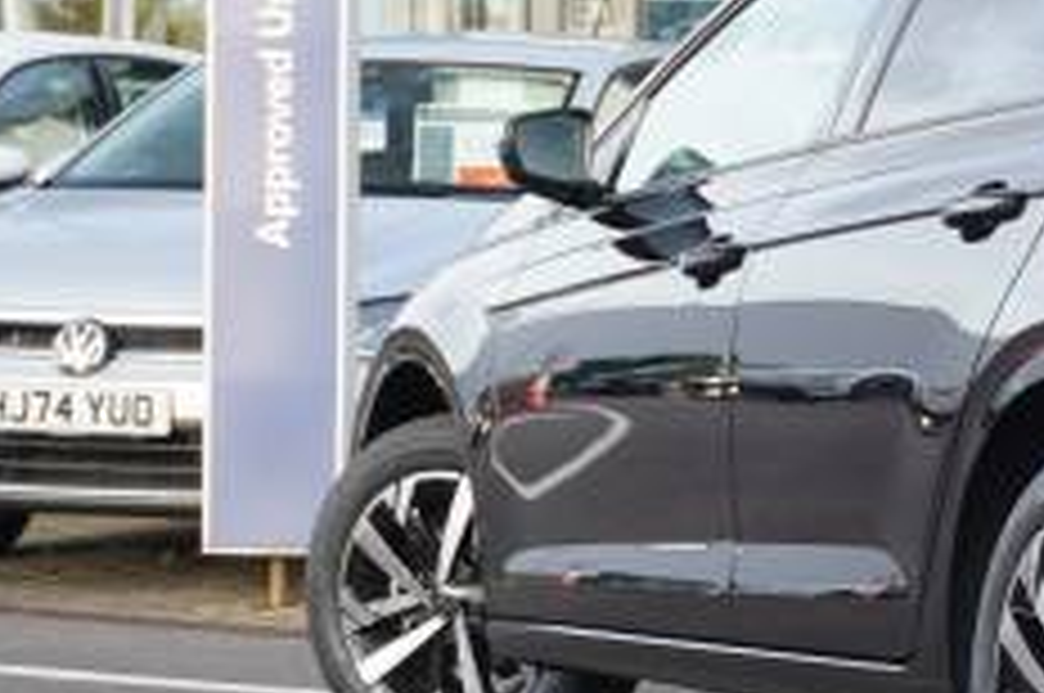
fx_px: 4315
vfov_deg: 9.2
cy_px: 234
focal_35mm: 149
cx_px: 1390
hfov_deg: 13.3
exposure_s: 1/60
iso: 160
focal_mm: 36
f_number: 5.6
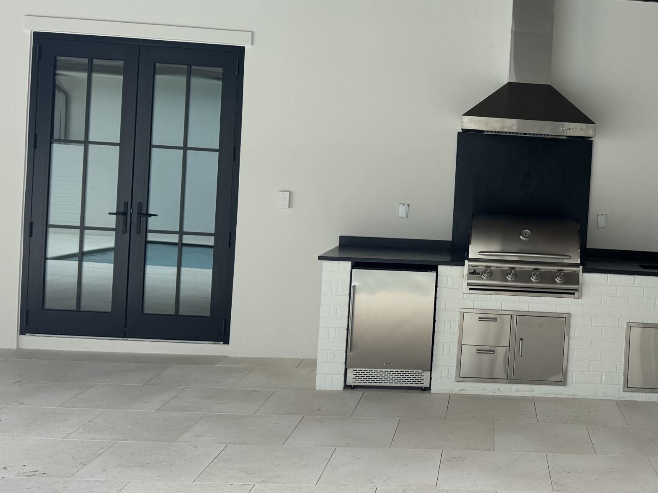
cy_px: 185
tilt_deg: -1.2
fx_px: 874
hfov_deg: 39.1
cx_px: 555
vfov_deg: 31.4
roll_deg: -3.4
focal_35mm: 46
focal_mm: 6.76
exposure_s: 1/1285
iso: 80
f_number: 1.78
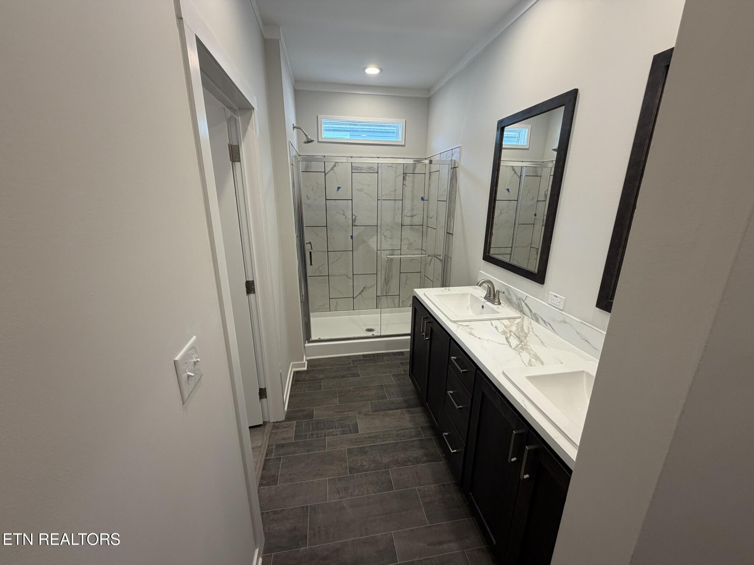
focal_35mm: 14
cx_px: 377
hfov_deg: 102.1
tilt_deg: -14.1
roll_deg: -0.1
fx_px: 305
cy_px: 282
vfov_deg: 85.7
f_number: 2.2
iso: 125
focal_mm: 2.22
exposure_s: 1/120
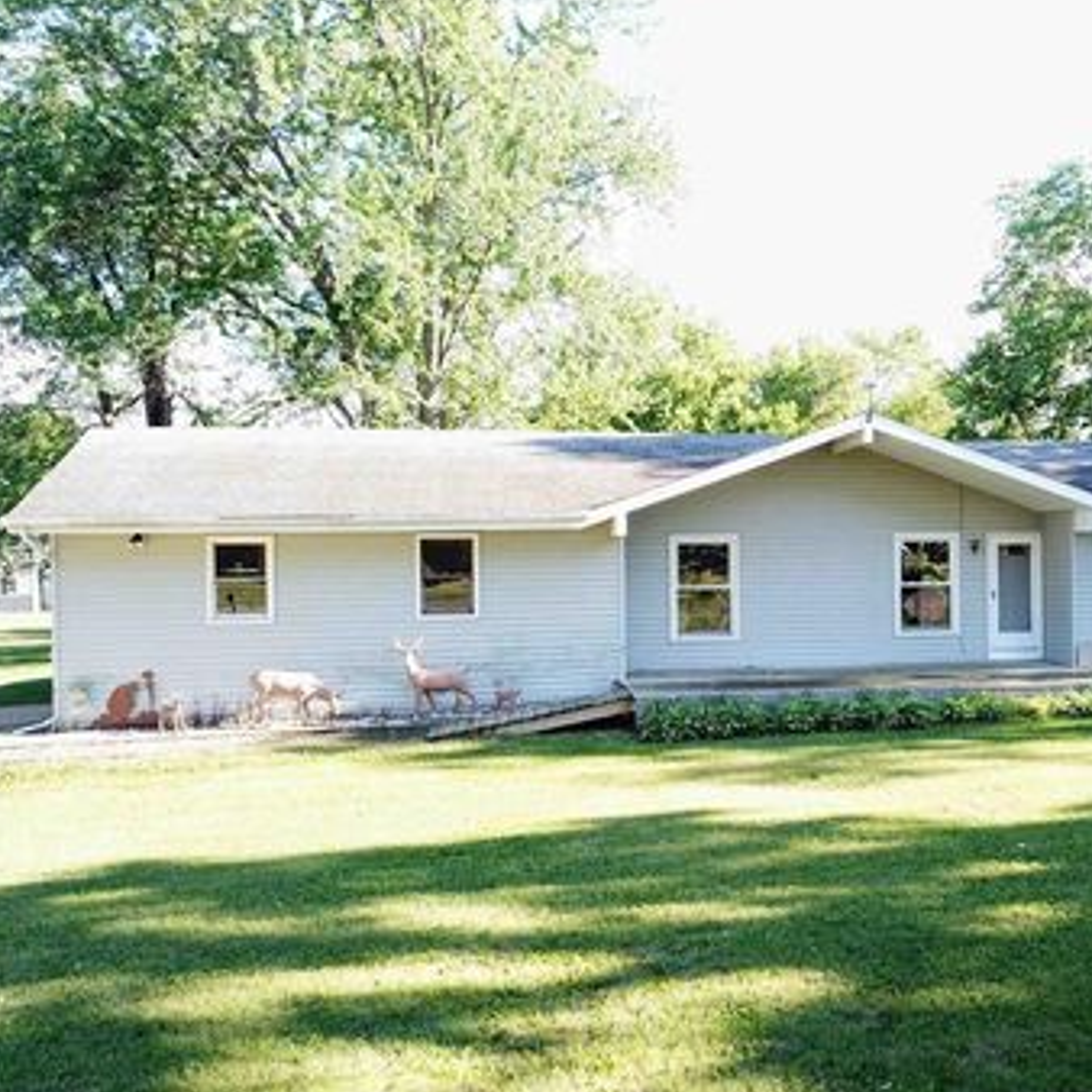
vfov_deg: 48.4
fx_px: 1213
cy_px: 570
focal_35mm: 34
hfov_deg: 47.3
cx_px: 769
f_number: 2.2
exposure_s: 1/125
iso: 100
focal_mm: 4.73
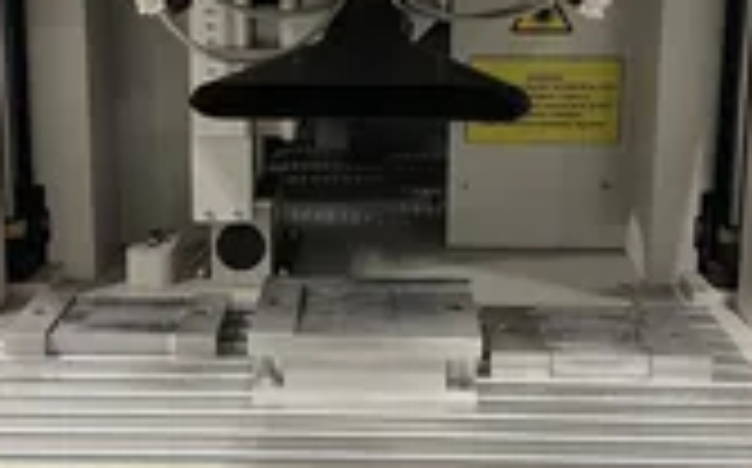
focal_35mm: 66
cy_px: 189
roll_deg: -0.3
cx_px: 356
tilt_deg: -10.5
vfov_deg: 19.6
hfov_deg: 31.1
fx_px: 1351
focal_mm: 4.2
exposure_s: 1/40
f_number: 1.6
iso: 500
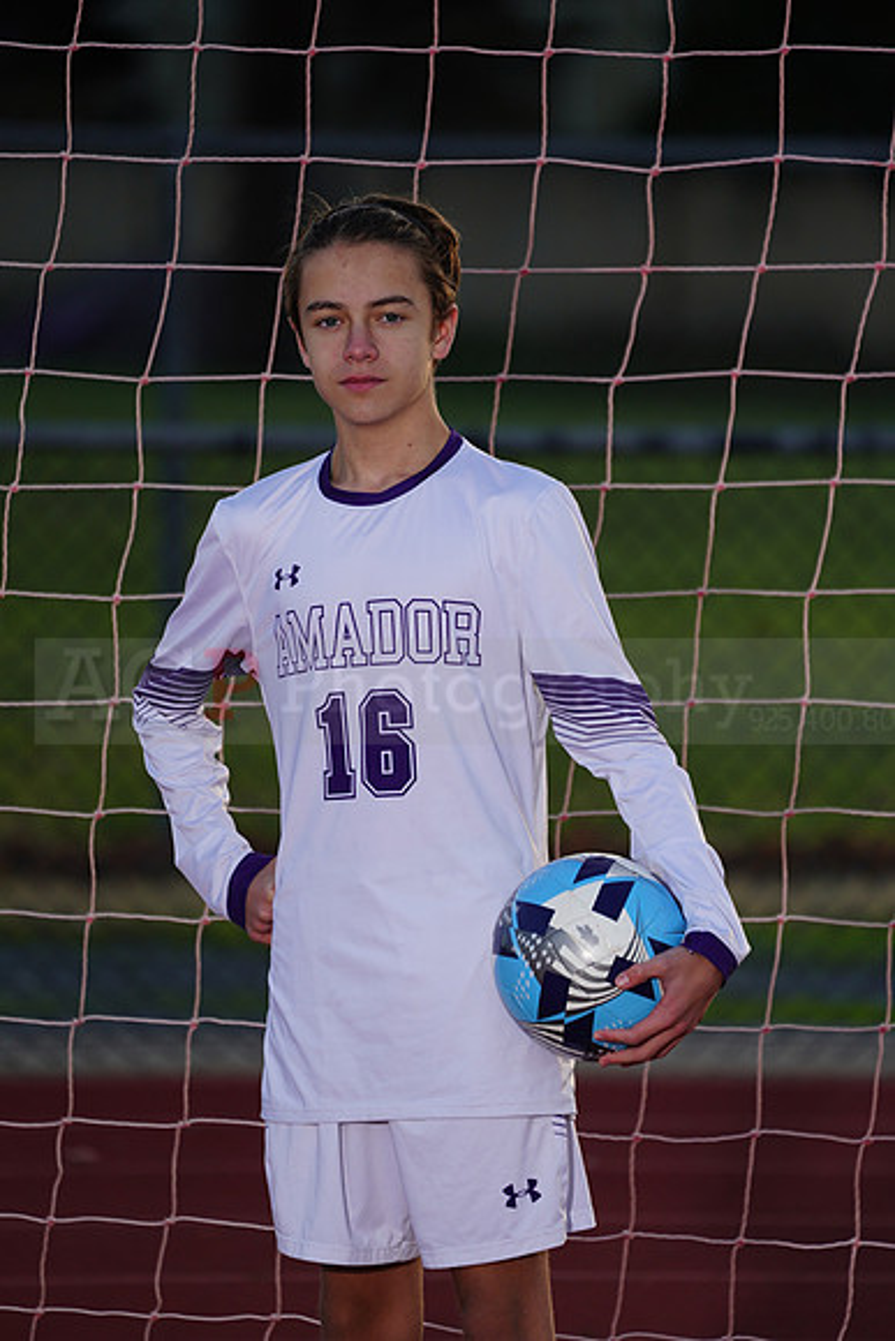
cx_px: 448
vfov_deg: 5.2
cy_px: 670
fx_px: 14907
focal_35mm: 400
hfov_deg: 3.4
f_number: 5.6
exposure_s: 1/250
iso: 200
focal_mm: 400
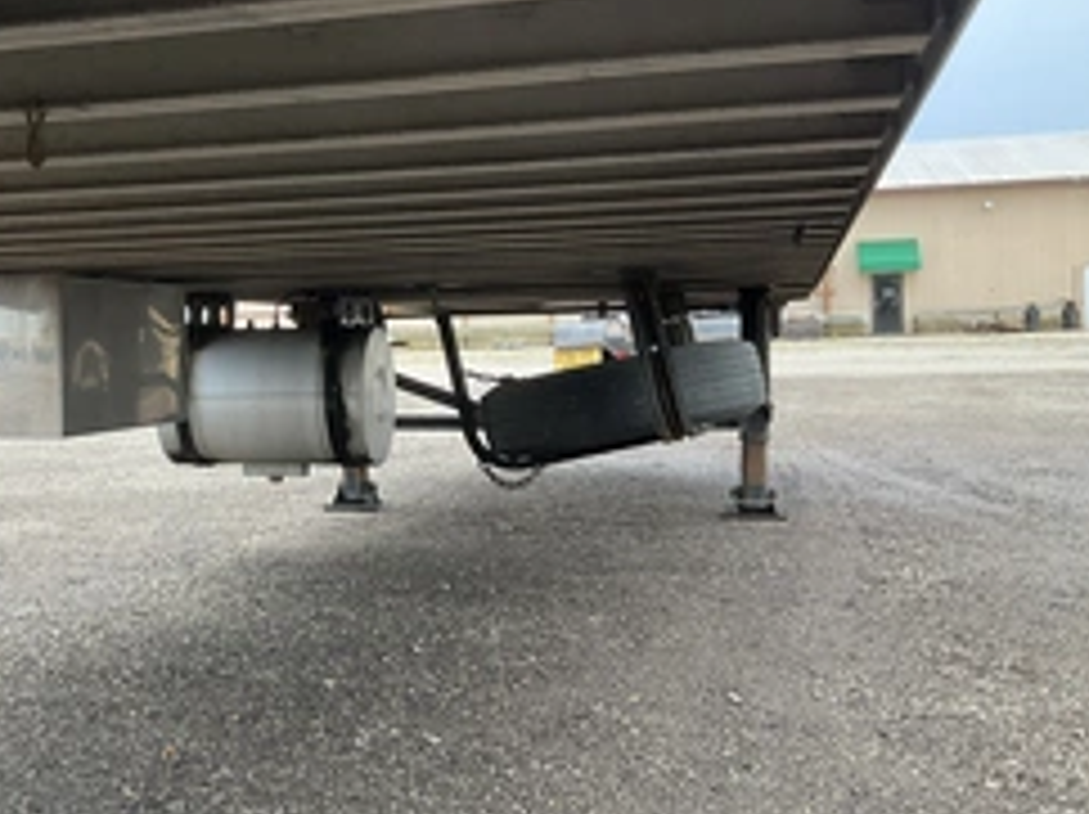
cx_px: 256
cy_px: 387
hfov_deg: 38.5
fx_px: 1509
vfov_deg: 30.2
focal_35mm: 48
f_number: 1.8
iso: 64
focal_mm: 3
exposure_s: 1/122
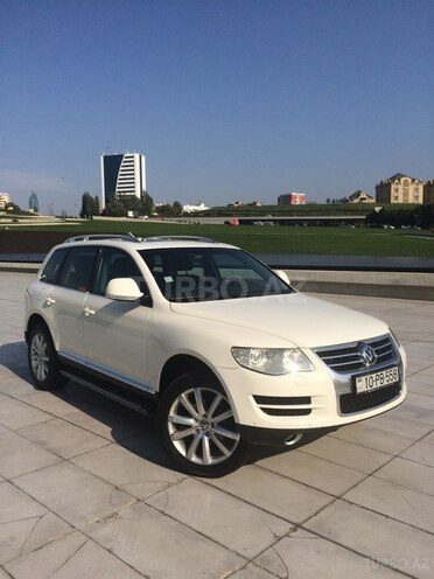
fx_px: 485
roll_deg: +1.8
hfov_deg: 48.2
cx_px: 217
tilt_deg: -6.6
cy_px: 290
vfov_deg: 61.7
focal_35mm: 29
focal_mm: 4.15
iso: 32
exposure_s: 1/4566
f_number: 2.2
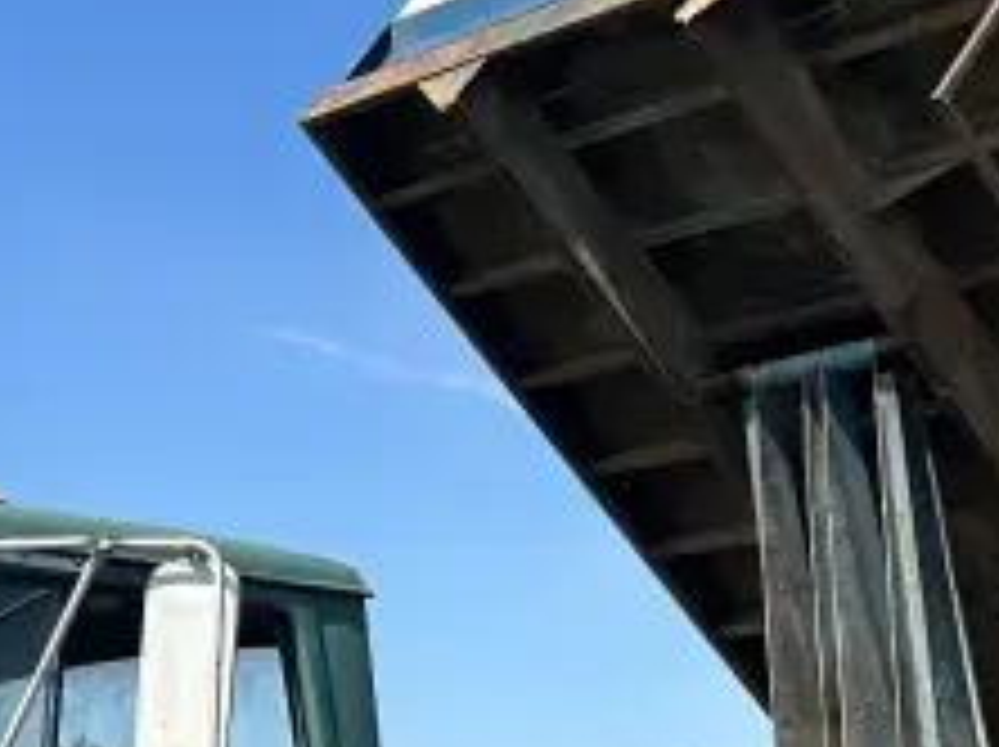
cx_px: 310
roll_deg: -2.6
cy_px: 770
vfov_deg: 14.0
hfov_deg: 18.8
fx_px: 2998
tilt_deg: +8.9
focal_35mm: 104
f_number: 1.78
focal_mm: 6.86
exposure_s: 1/3597
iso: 80
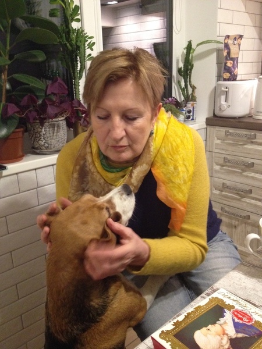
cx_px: 131
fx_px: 353
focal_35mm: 35
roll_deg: +2.1
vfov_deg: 52.6
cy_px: 174
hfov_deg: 40.7
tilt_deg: -14.8
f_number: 2.4
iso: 320
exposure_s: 1/20
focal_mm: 4.28
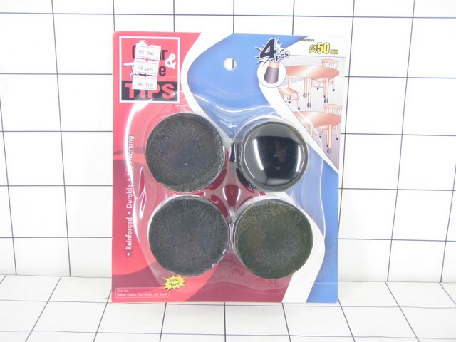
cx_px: 228
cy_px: 171
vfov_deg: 28.6
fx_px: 672
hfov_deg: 37.5
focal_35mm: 51
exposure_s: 1/40
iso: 200
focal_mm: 9.13
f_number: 4
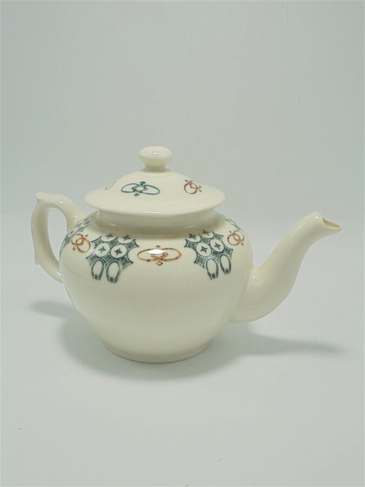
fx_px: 478
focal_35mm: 34
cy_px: 244
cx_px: 182
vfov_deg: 54.0
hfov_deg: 41.8
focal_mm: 6.1
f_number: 4
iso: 100
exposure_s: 1/80
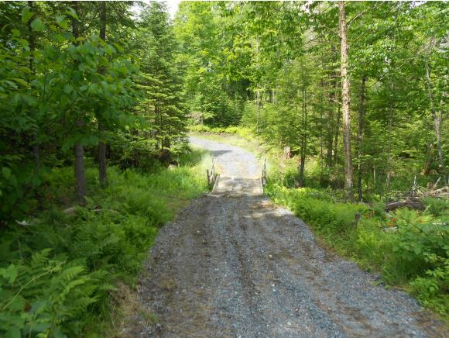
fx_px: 338
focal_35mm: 26
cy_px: 169
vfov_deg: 53.1
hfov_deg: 67.3
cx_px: 224
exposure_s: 1/200
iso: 80
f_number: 3.2
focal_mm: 4.6
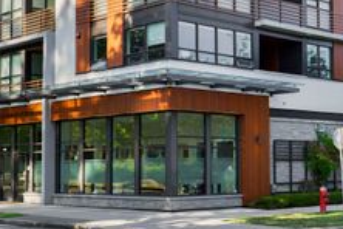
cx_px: 212
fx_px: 686
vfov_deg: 18.8
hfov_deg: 28.0
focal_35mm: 72
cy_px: 56
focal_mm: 32
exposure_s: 1/40
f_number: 10
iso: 200
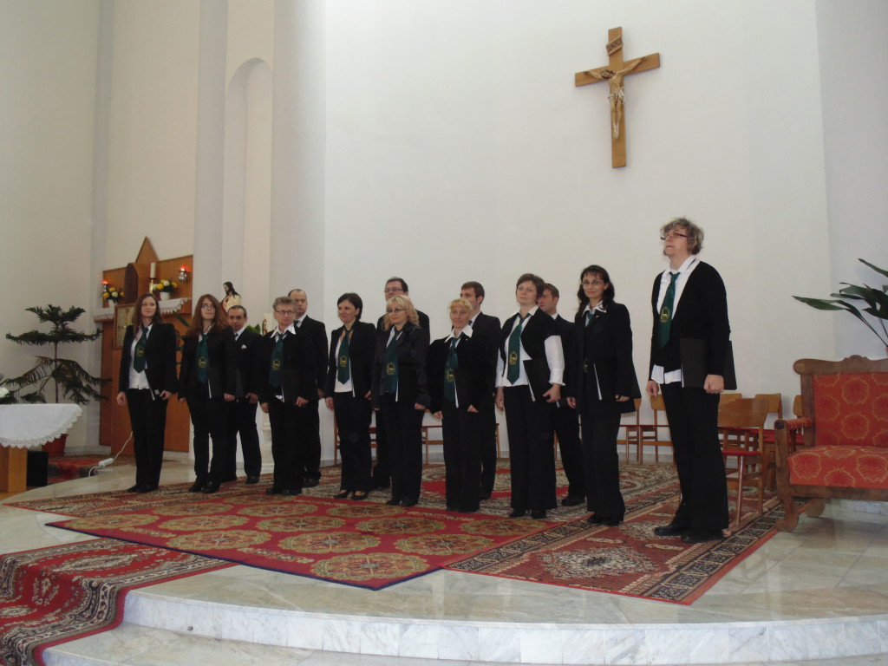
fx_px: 744
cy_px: 333
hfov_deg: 61.7
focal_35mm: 29
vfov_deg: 48.2
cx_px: 444
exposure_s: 1/40
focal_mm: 5.2
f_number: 3.2
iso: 200
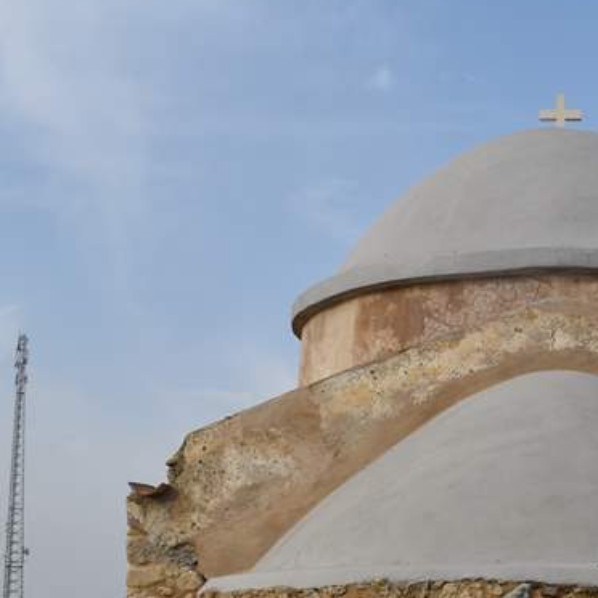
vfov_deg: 22.7
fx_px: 1446
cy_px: 547
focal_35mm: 74
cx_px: 551
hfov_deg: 22.7
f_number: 8
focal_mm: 18
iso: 110
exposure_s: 1/250
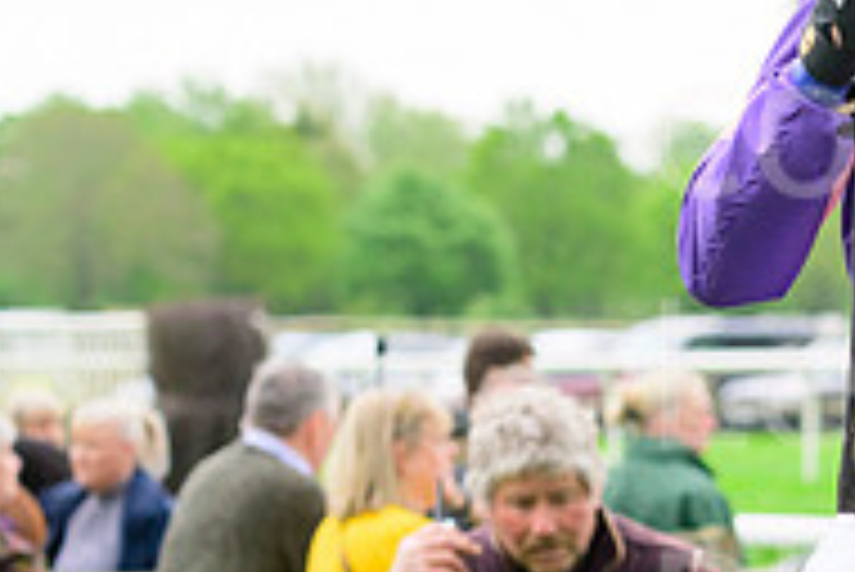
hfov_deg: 6.1
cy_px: 417
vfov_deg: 4.1
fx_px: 7962
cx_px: 1242
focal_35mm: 335
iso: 1250
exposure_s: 1/800
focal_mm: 110
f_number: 5.6
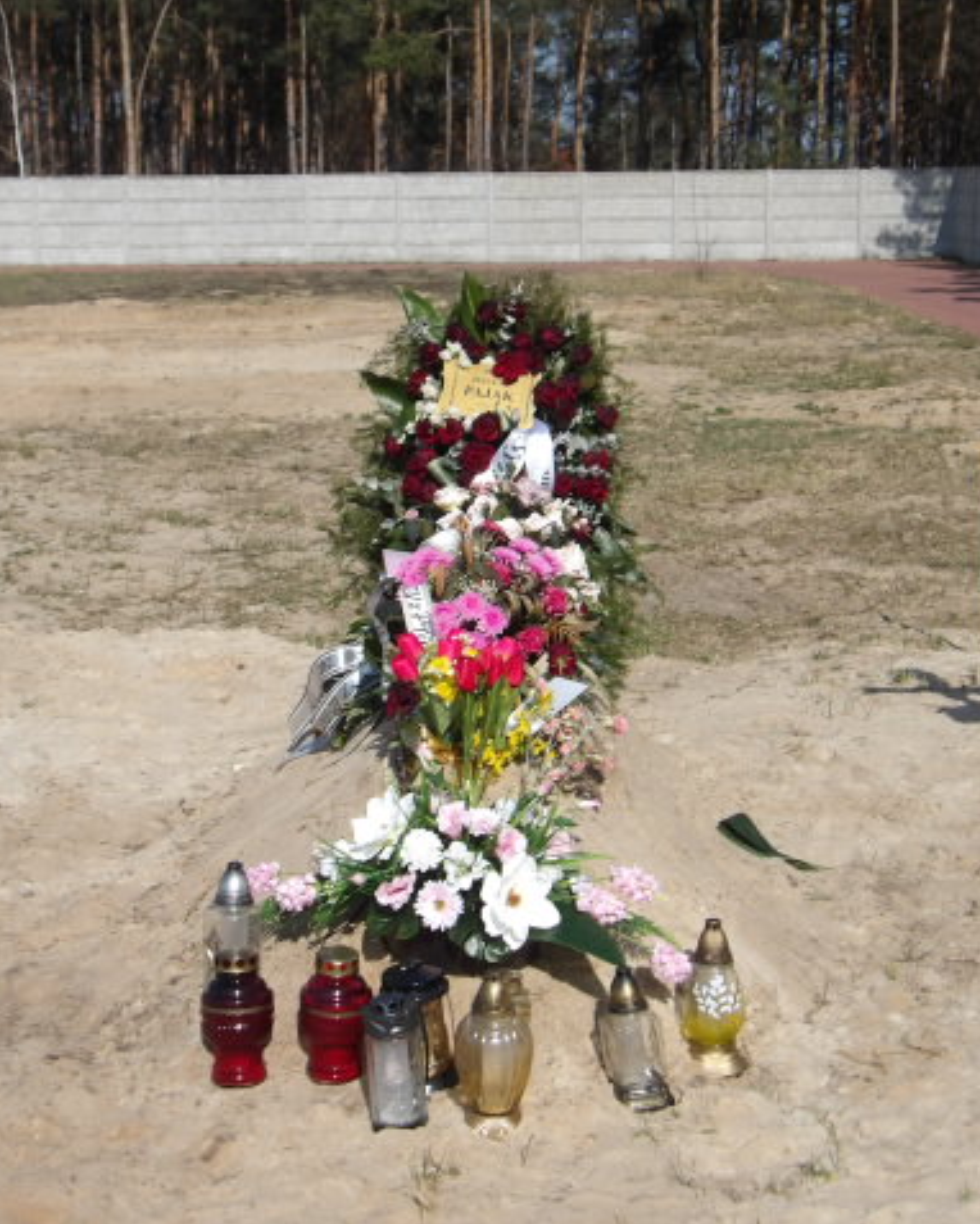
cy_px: 613
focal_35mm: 55
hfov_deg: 27.6
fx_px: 1993
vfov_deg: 34.1
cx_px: 469
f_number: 13.1
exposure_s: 1/109
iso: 100
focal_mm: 7.6
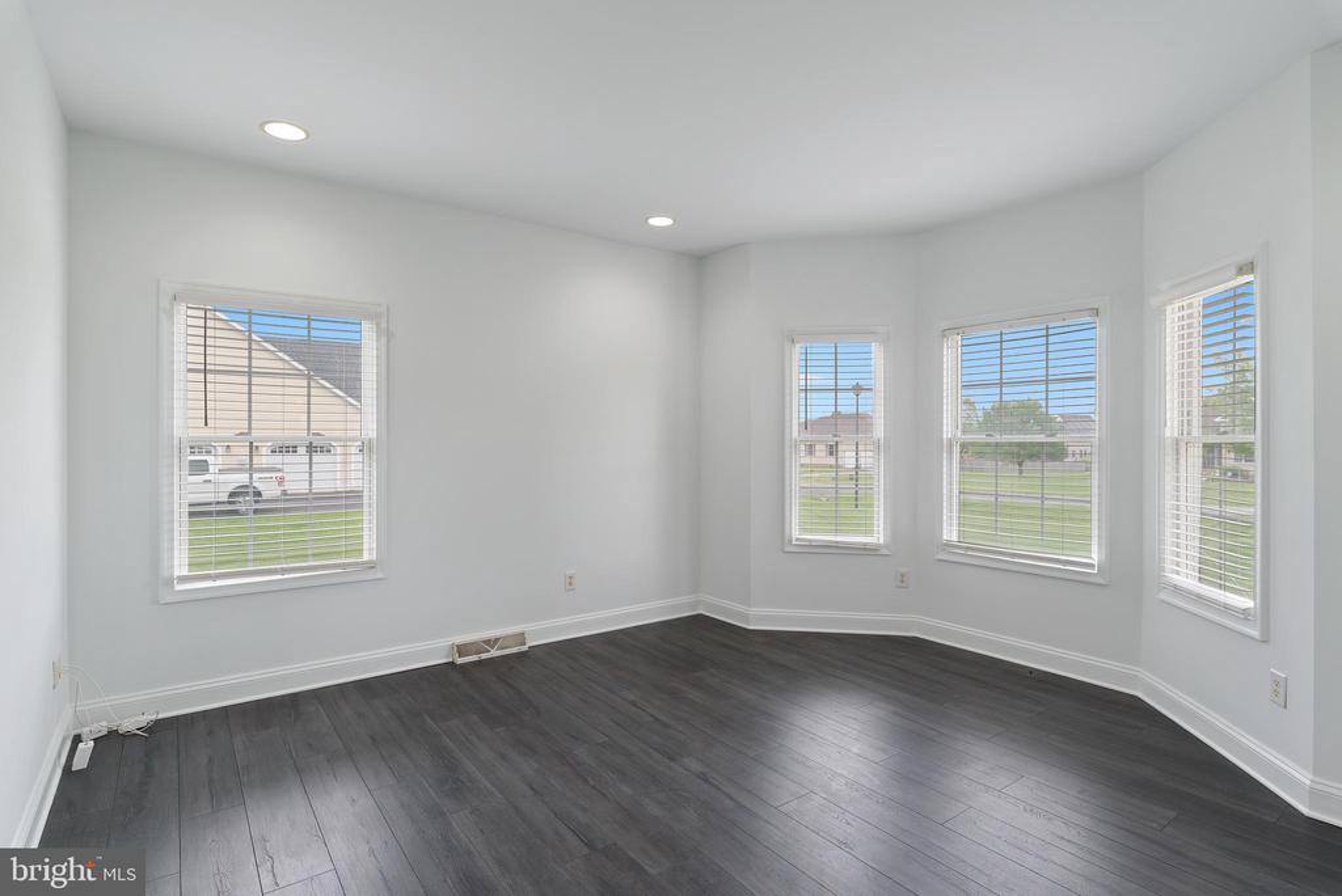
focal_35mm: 18
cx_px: 671
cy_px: 448
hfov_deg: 90.0
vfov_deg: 67.5
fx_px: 671
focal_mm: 18
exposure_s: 1/20
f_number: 8
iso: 400
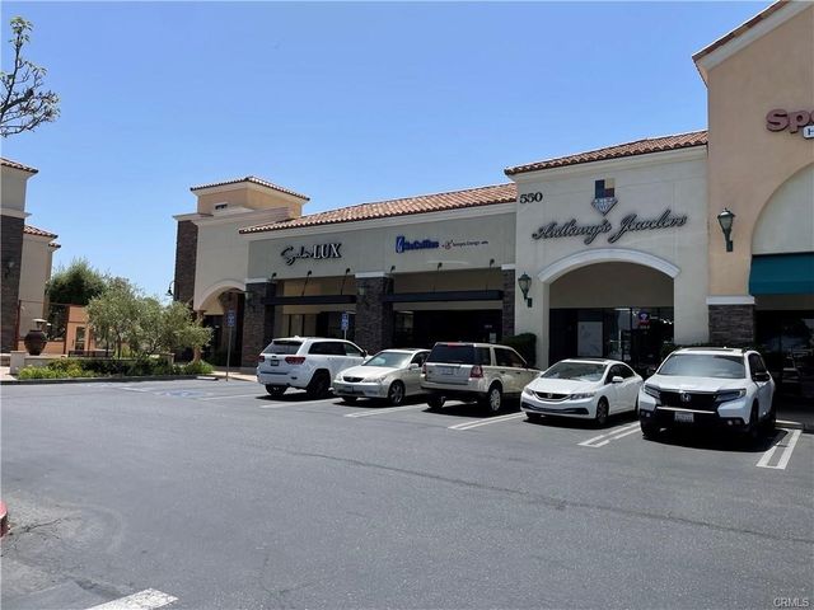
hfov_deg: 67.3
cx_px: 407
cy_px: 305
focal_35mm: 26
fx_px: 611
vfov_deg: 53.1
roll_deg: -1.4
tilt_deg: +4.6
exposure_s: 1/3731
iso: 32
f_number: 1.6
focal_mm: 4.2
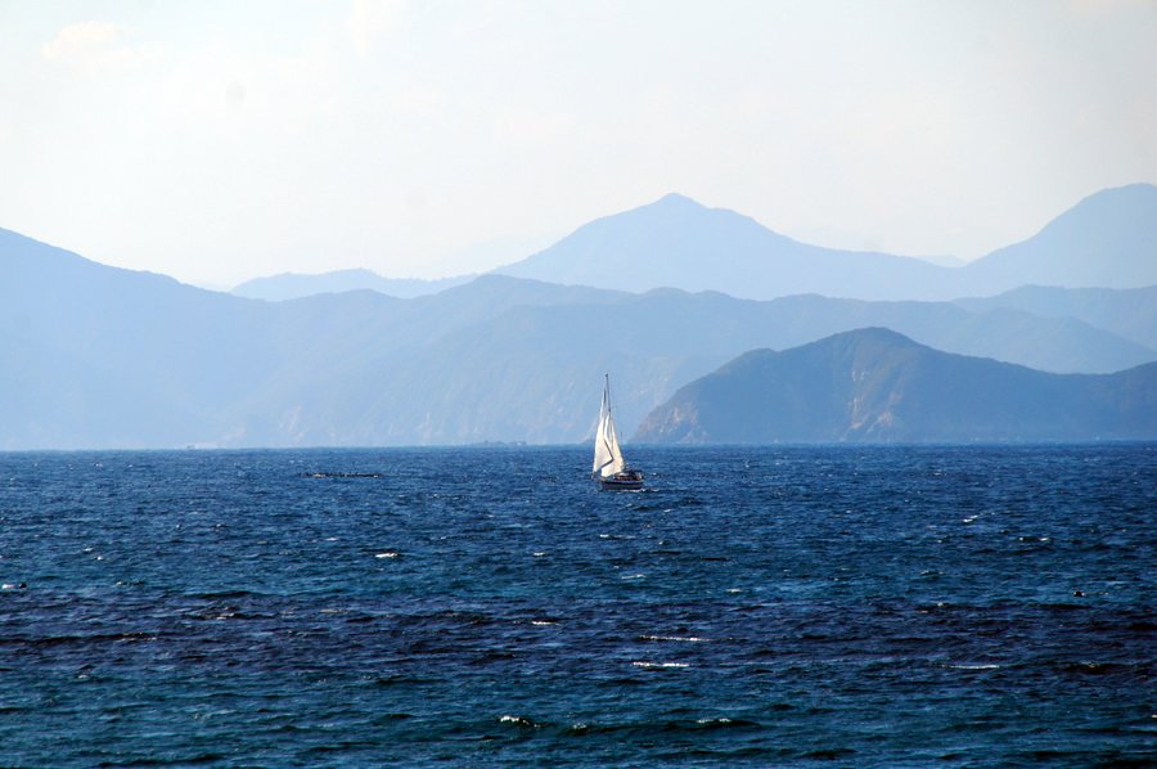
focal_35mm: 300
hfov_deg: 6.9
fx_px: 9631
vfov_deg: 4.6
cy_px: 384
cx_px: 578
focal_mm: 200
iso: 200
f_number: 10
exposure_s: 1/640
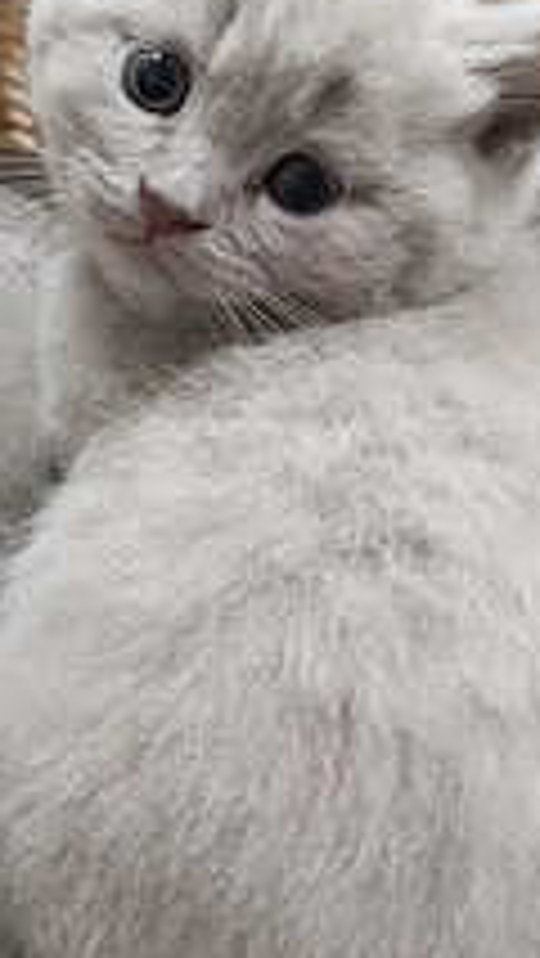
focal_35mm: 47
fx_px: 1195
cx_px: 166
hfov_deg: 25.3
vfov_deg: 42.8
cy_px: 288
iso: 1600
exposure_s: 1/33.3
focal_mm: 6.14
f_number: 1.6
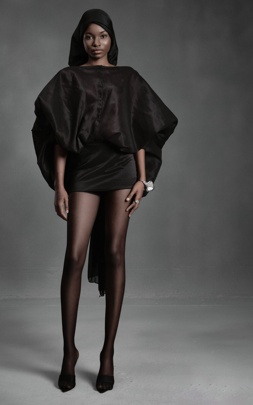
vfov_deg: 32.5
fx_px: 695
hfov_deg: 20.6
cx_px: 97
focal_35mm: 63
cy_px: 190
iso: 320
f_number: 5.6
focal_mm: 70
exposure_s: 1/125
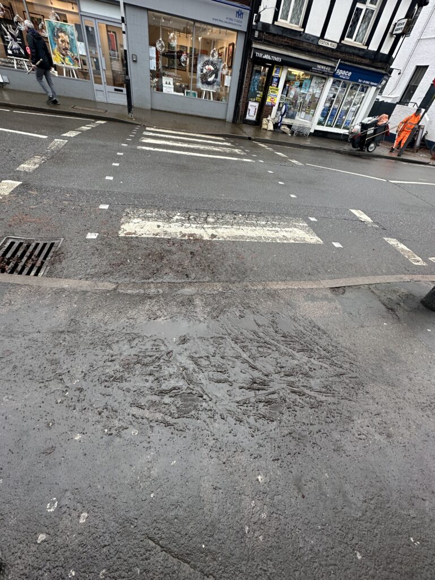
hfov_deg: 85.7
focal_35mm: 14
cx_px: 218
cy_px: 290
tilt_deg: -41.8
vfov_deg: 102.1
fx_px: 235
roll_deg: -11.0
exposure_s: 1/99
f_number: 2.2
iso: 64
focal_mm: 2.22
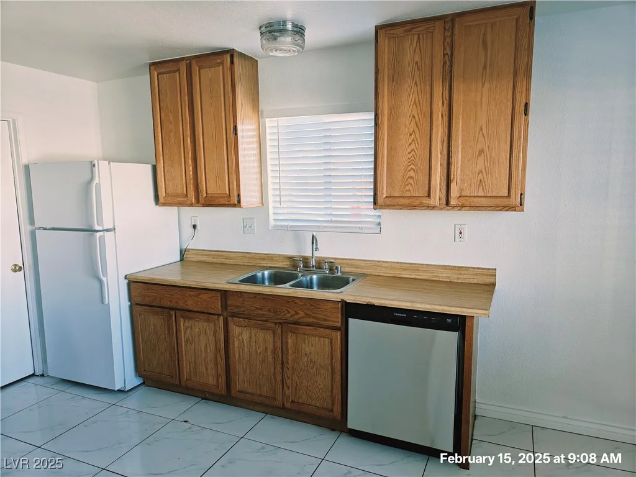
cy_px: 238
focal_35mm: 24
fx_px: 441
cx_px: 318
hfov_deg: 71.6
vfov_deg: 56.8
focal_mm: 5.59
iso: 200
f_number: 1.8
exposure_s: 1/99
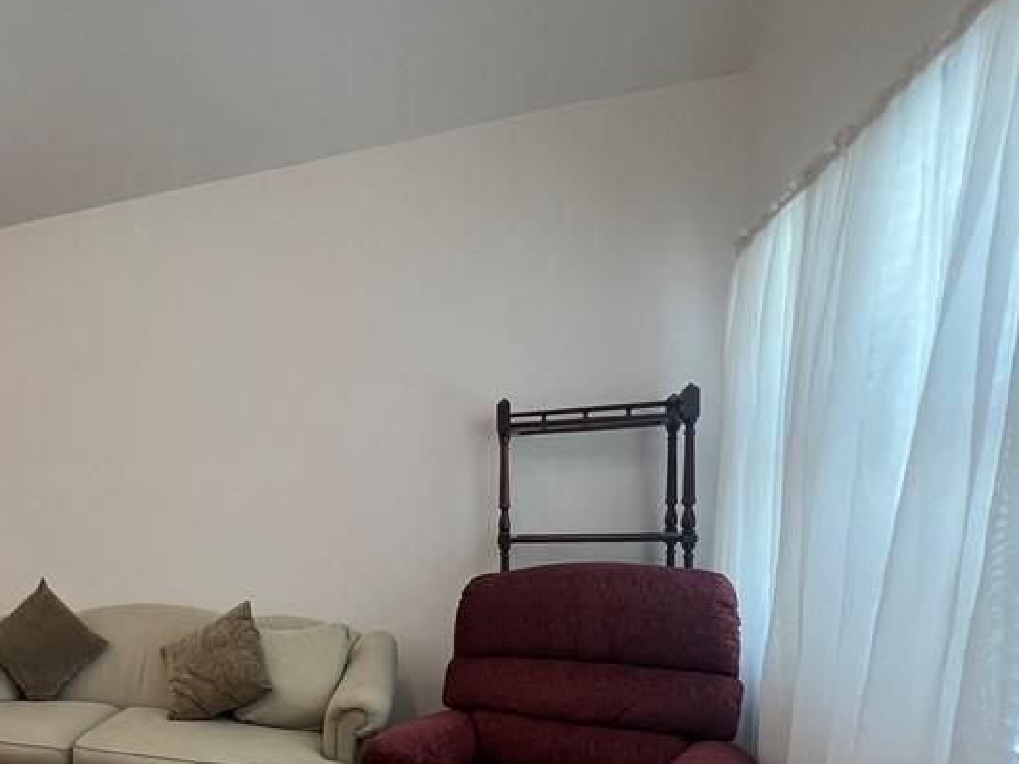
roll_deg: +2.1
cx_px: 103
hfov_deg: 59.2
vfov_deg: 52.1
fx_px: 736
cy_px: 588
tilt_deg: -4.6
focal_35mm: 25
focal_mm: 1.57
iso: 125
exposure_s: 1/120
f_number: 1.8
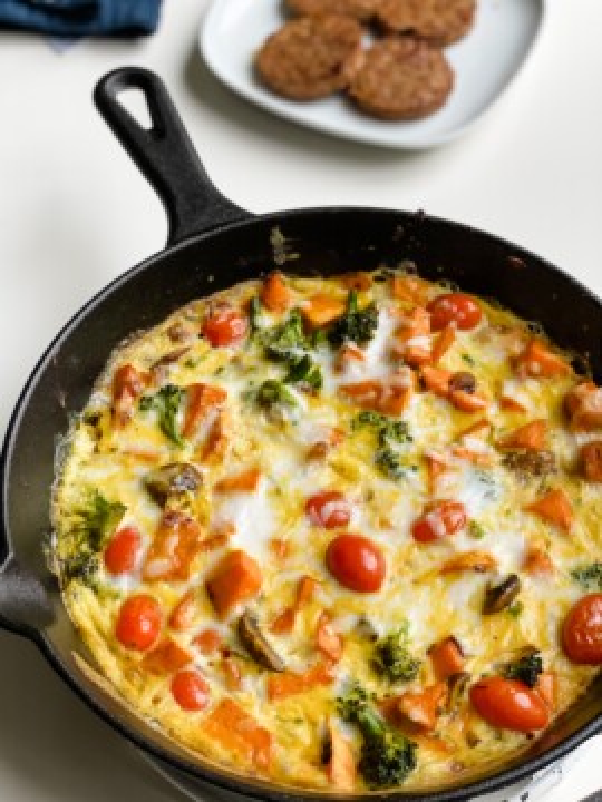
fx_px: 1206
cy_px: 401
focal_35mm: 52
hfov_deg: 28.0
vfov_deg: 36.8
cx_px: 301
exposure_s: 1/120
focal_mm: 6
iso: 64
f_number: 2
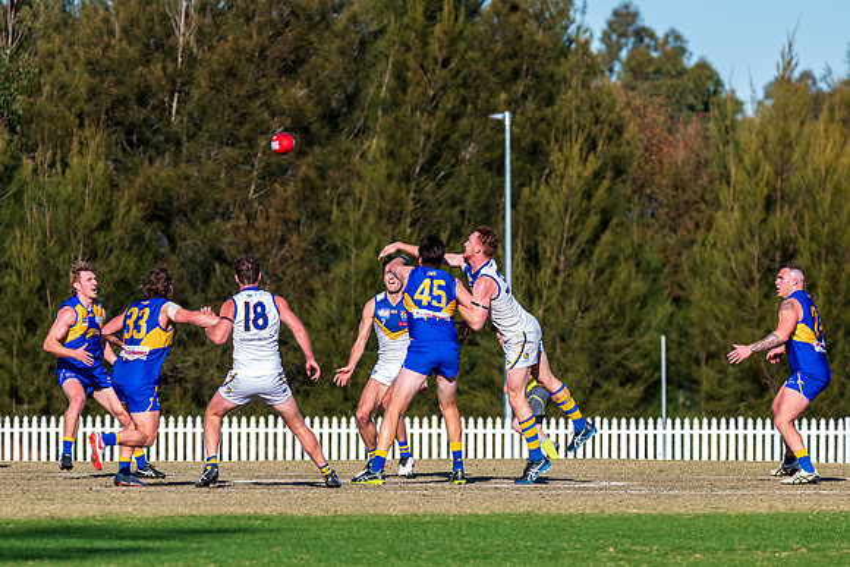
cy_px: 265
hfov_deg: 4.9
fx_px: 9965
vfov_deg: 3.3
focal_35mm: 422
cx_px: 388
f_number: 9
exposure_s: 1/2000
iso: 800
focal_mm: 350
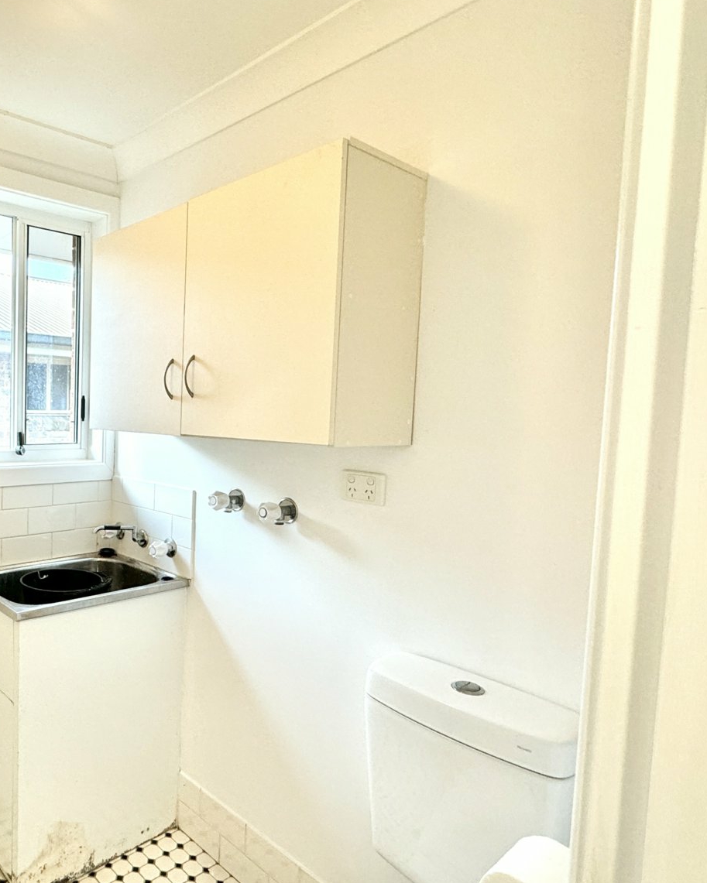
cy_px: 447
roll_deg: -0.8
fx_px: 601
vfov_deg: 72.6
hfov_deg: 55.9
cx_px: 128
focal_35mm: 23
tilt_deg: -3.2
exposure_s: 1/100
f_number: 2.2
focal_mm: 2.22
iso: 160
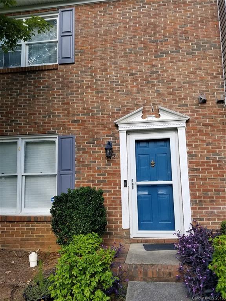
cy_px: 150
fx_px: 226
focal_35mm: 26
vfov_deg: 67.3
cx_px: 113
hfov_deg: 53.1
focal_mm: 4.25
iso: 50
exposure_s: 1/844
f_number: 1.7
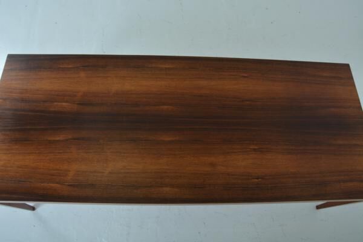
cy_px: 121
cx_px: 182
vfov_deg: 47.9
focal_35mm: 27
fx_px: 272
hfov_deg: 67.4
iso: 320
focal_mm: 18
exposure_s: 1/160
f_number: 8
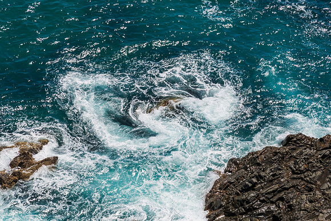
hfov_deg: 17.1
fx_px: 1104
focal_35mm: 120
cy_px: 110
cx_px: 166
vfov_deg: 11.4
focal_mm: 120
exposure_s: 1/60
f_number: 22
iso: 40
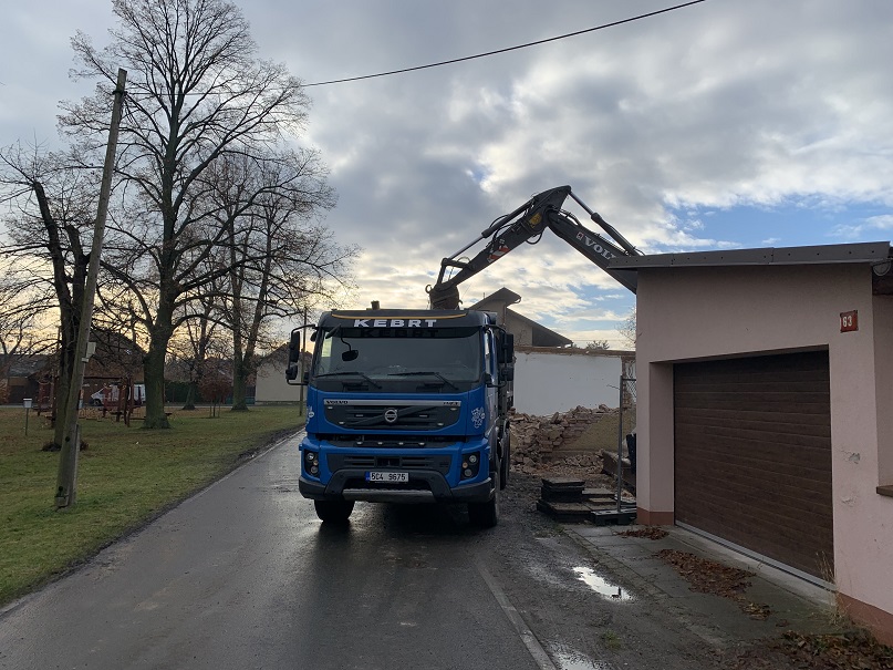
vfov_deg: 53.1
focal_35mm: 26
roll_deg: -1.3
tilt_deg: +6.0
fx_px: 671
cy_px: 335
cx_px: 446
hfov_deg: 67.3
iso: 25
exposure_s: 1/1332
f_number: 1.8
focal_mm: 4.25
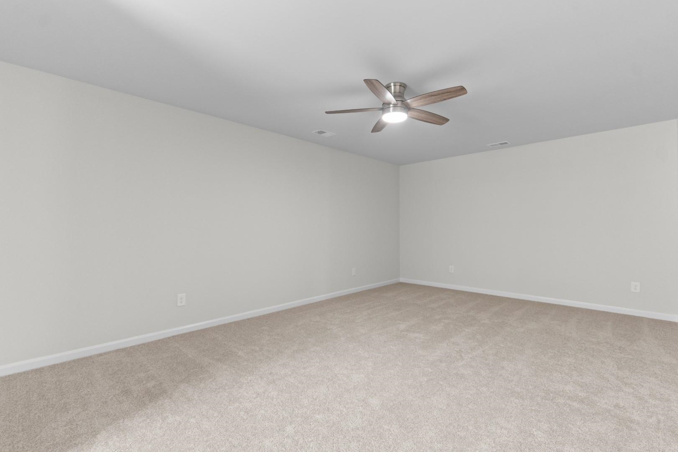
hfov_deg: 100.4
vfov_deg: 77.3
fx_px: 282
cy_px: 226
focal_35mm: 15
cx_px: 339
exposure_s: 1/2
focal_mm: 10
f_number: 4.5
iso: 100
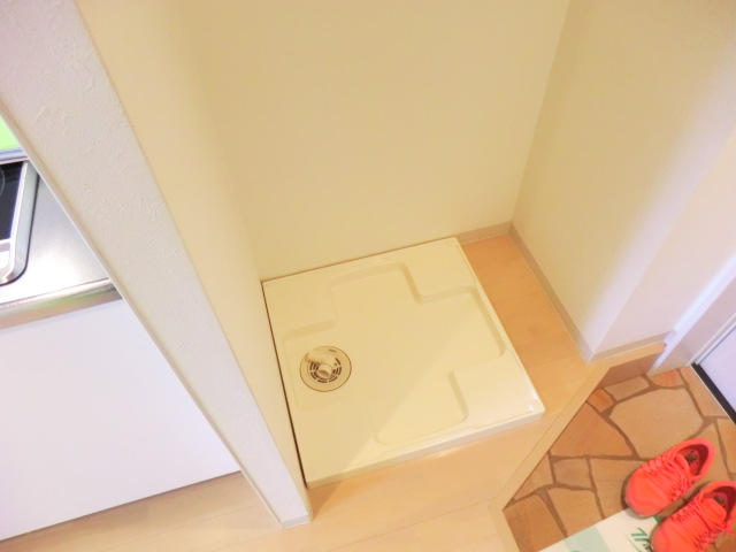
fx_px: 510
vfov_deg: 56.8
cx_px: 368
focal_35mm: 24
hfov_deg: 71.6
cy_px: 276
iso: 800
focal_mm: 4.3
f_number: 3.2
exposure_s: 1/25
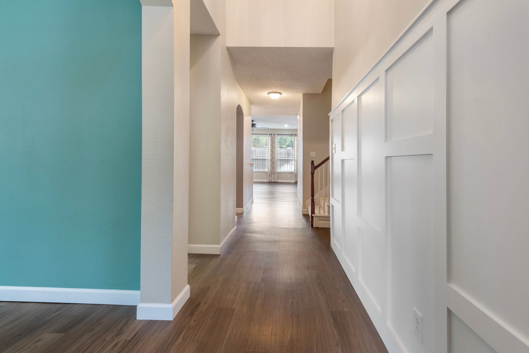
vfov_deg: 73.8
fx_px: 235
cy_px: 176
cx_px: 264
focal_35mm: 16
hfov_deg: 96.7
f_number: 9
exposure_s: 1/2.5
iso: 400
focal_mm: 16
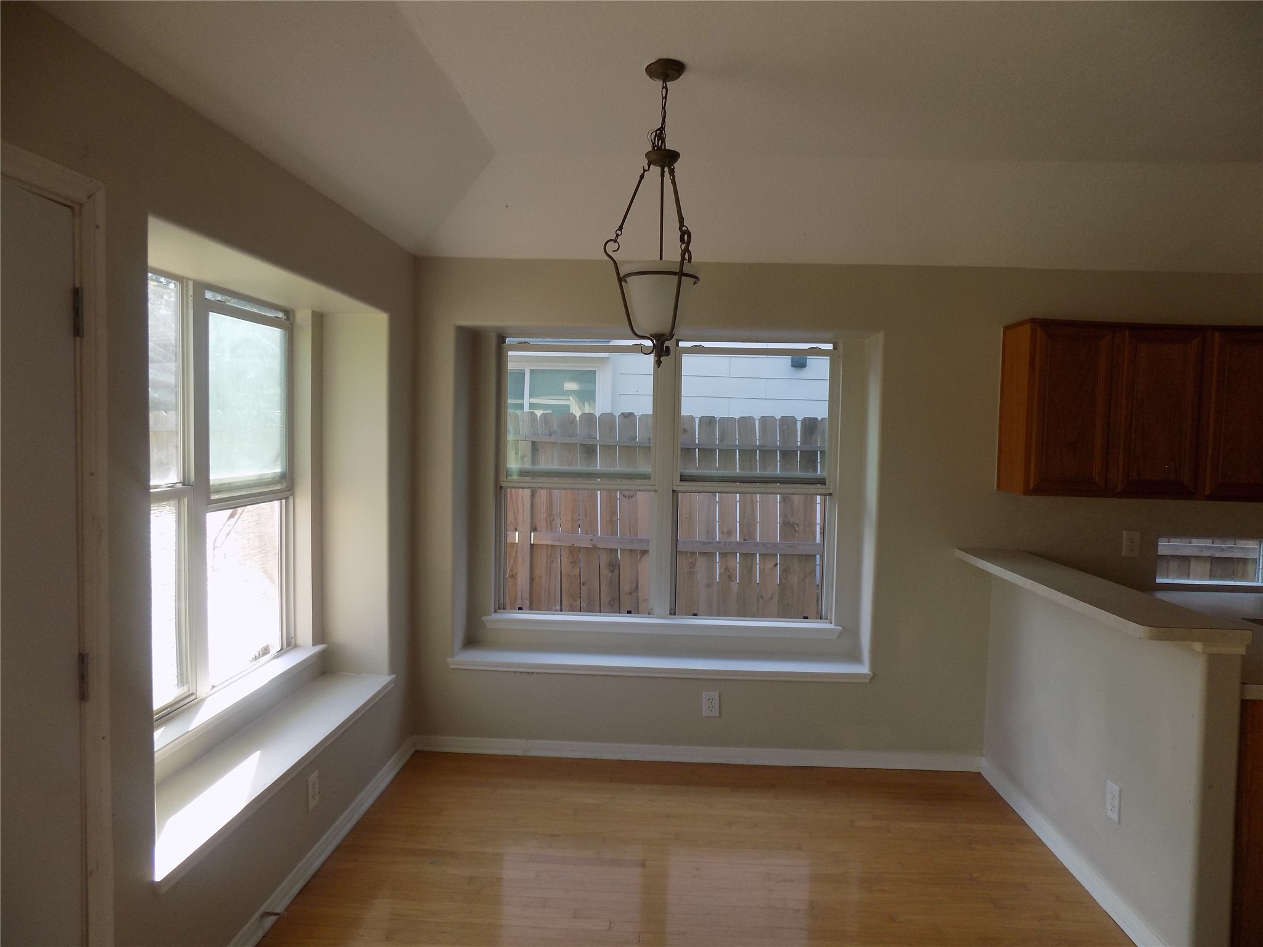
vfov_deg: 58.9
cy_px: 474
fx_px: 839
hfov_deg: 73.9
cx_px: 632
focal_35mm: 23
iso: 80
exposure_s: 1/125
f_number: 3.1
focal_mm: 4
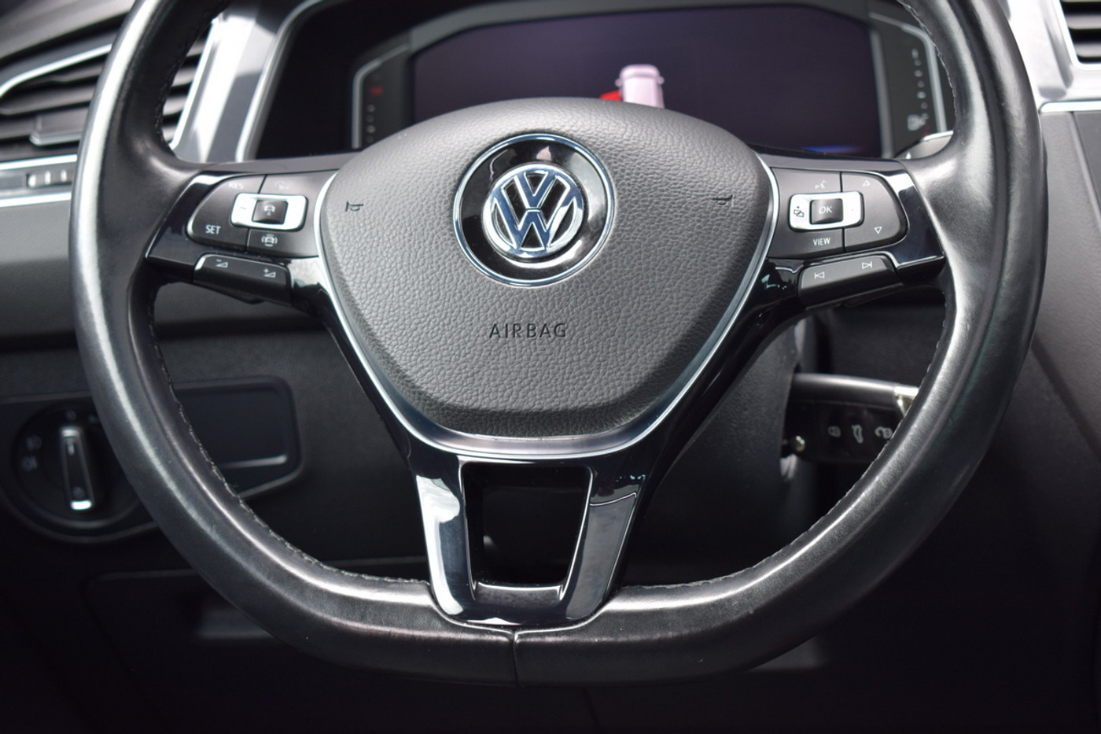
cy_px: 367
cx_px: 550
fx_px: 2385
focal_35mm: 78
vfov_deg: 17.5
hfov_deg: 26.0
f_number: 5.6
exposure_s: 1/60
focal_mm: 52
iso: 400
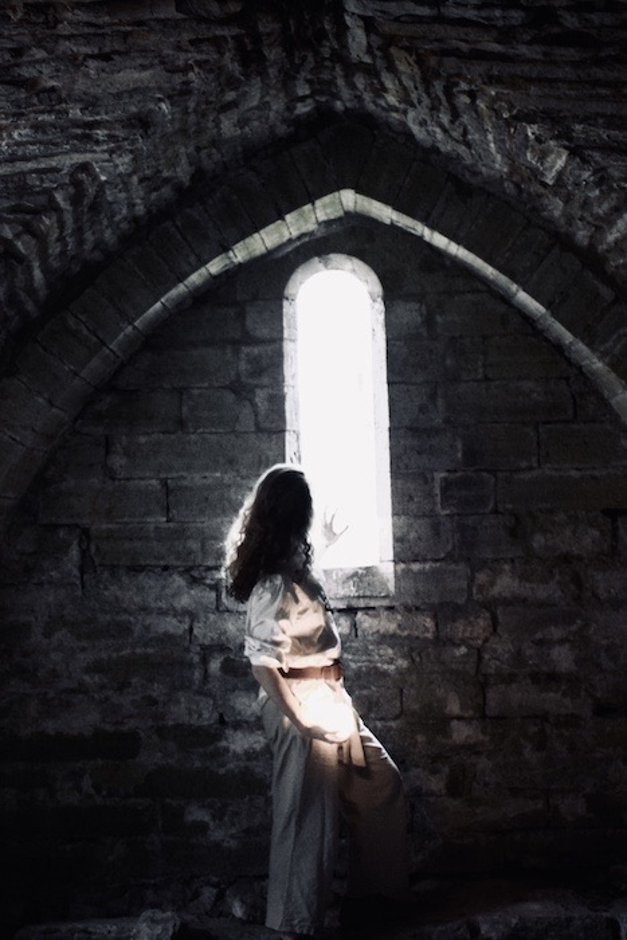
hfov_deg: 35.5
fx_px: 979
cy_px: 470
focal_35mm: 38
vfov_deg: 51.3
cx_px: 314
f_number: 4
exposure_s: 1/60
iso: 2800
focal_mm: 25
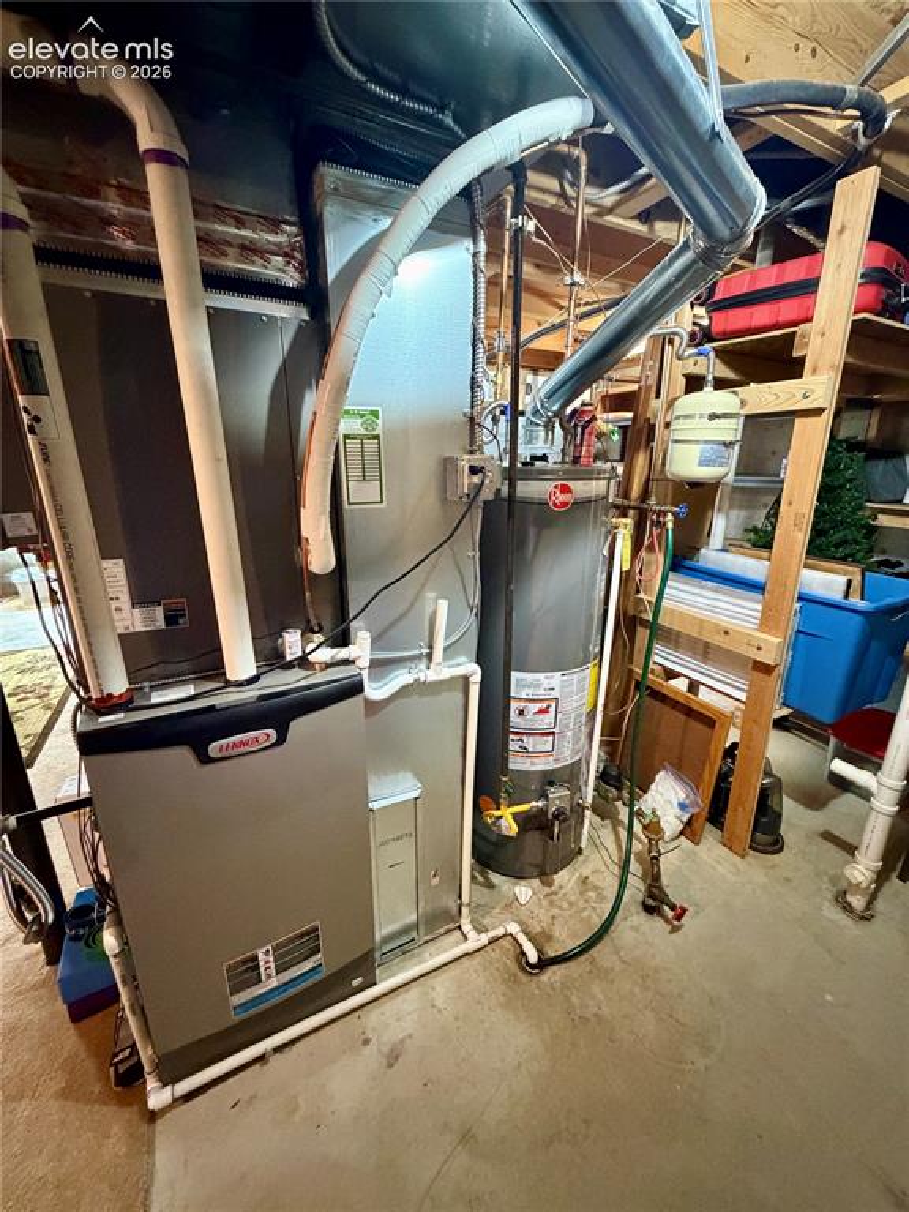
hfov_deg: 85.7
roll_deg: +0.0
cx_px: 454
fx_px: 490
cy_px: 606
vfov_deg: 102.1
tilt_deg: -16.0
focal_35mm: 14
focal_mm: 2.22
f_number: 2.2
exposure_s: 1/40
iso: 1000
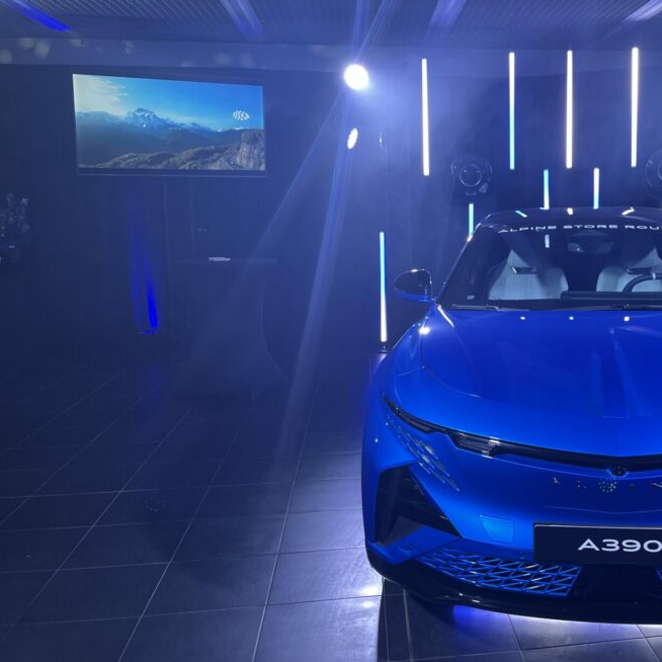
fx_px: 779
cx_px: 483
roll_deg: +0.7
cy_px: 284
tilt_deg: -5.5
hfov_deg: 44.7
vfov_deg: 45.9
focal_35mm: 36
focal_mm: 5.1
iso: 125
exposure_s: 1/118
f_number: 1.6
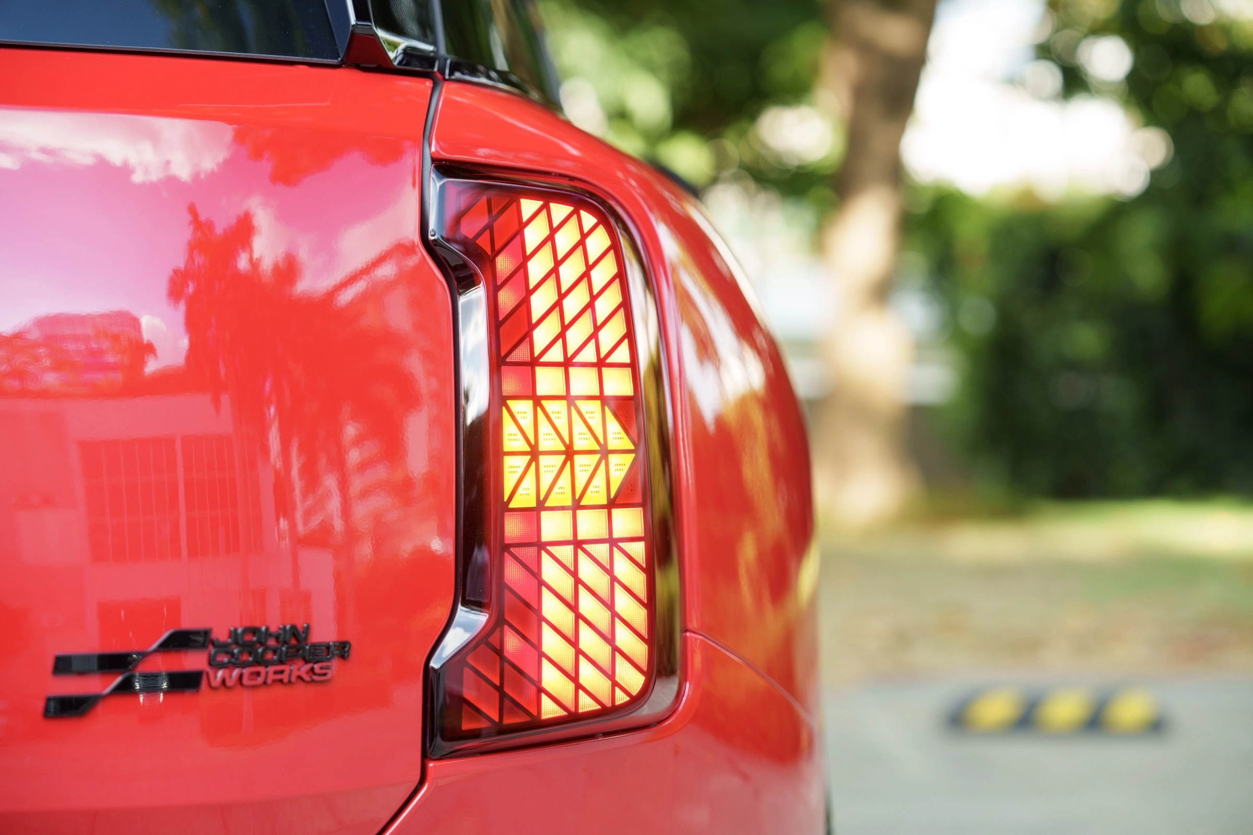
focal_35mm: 70
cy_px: 418
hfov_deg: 28.8
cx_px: 626
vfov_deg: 19.5
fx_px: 2436
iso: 250
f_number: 3.2
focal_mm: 70
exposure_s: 1/100
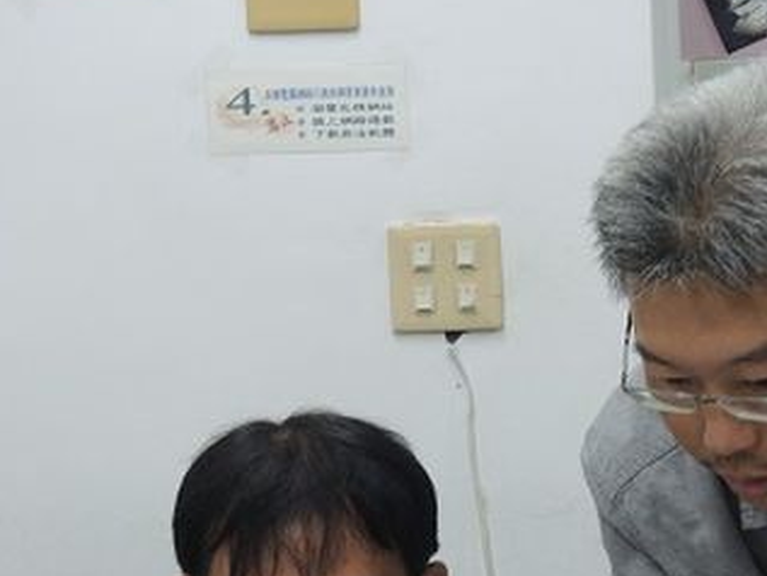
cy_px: 346
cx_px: 501
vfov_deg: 11.8
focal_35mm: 126
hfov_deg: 15.6
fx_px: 2793
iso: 280
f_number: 2.8
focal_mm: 11
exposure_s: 1/50
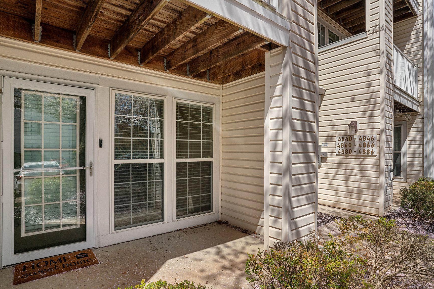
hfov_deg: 86.9
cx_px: 220
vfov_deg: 64.5
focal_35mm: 19
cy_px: 155
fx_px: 229
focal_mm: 16
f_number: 8
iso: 640
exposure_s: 1/1000
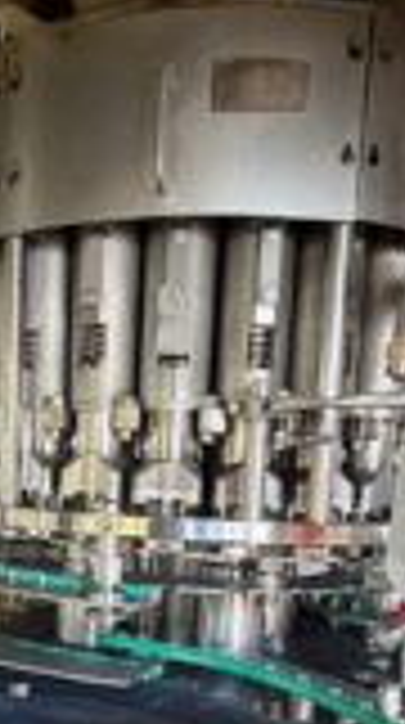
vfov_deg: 50.1
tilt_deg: -6.9
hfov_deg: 30.3
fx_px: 729
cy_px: 567
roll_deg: -2.1
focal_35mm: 38
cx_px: 81
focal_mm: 2.22
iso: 640
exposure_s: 1/50
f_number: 2.2
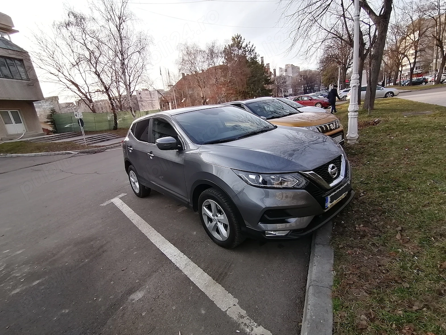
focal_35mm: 17
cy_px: 168
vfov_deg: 74.7
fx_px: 219
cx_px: 223
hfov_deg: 91.0
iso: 50
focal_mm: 2.7
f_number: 2.4
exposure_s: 1/100
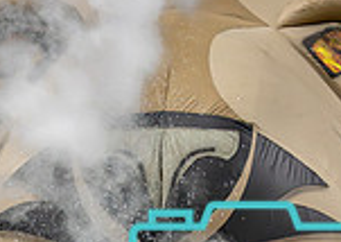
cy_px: 396
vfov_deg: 4.1
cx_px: 165
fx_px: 3361
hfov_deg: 5.8
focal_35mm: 348
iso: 5000
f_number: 4
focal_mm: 70
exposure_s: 1/1000
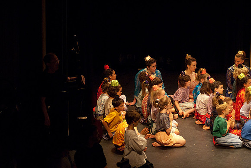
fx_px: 1152
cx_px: 126
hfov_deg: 12.4
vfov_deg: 8.3
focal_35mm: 165
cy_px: 84
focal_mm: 110
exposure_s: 1/160
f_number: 2.8
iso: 1000
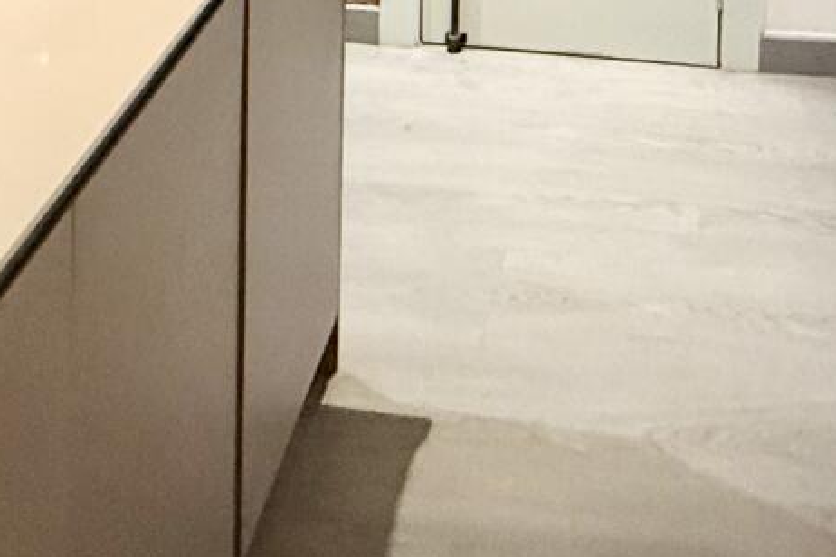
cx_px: 642
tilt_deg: -0.8
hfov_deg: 31.2
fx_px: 1463
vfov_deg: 15.3
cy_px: -684
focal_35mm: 63
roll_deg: -1.7
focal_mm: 2.22
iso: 640
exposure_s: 1/100
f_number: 2.2
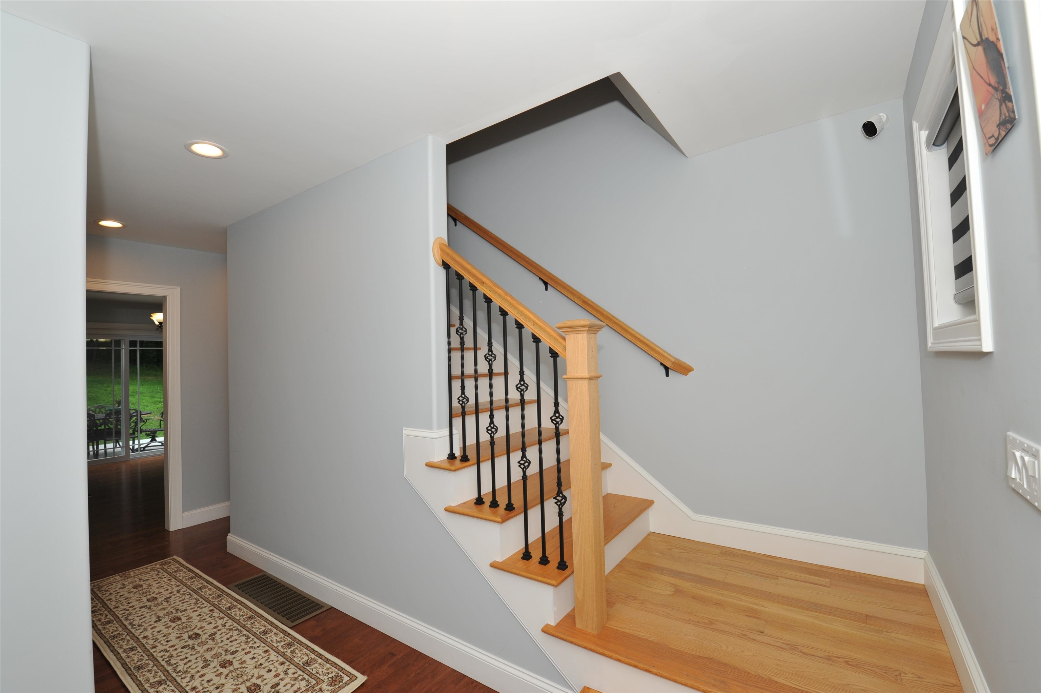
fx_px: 433
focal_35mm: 15
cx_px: 520
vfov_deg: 77.2
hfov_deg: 100.4
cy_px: 346
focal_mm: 15
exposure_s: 1/125
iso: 400
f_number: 7.1
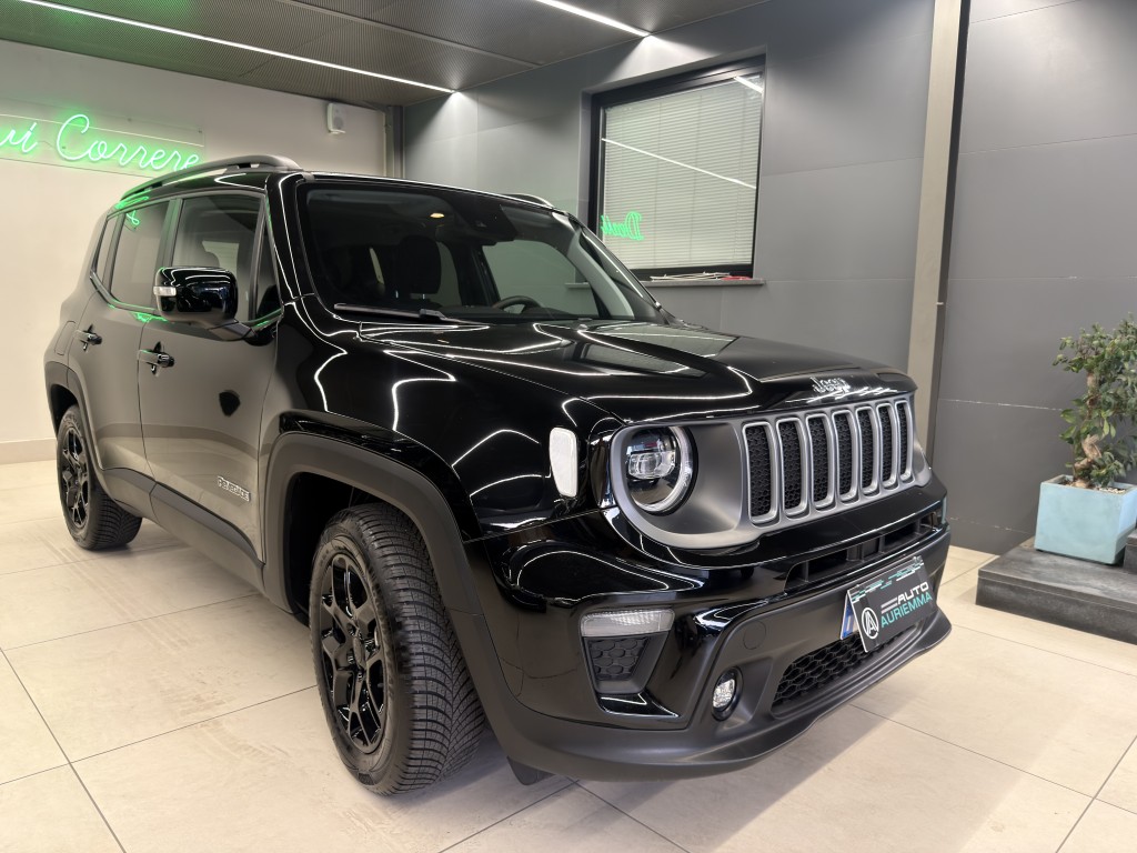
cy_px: 426
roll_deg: -1.4
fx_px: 788
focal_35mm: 24
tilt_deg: -8.5
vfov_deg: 56.8
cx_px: 568
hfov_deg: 71.6
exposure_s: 1/33
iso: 200
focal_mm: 6.76
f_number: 1.78
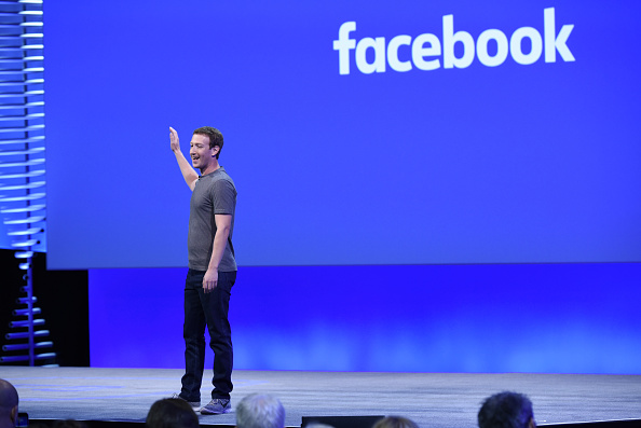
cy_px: 214
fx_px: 2405
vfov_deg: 10.2
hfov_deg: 15.2
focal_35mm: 135
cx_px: 320
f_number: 4
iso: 1600
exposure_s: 1/250
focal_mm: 135
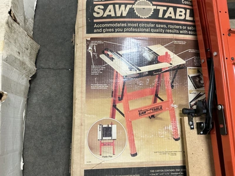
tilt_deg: -75.1
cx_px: 118
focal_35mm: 28
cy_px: 88
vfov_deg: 49.7
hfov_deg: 63.4
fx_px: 190
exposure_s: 1/60
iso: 160
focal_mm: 3
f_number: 1.8
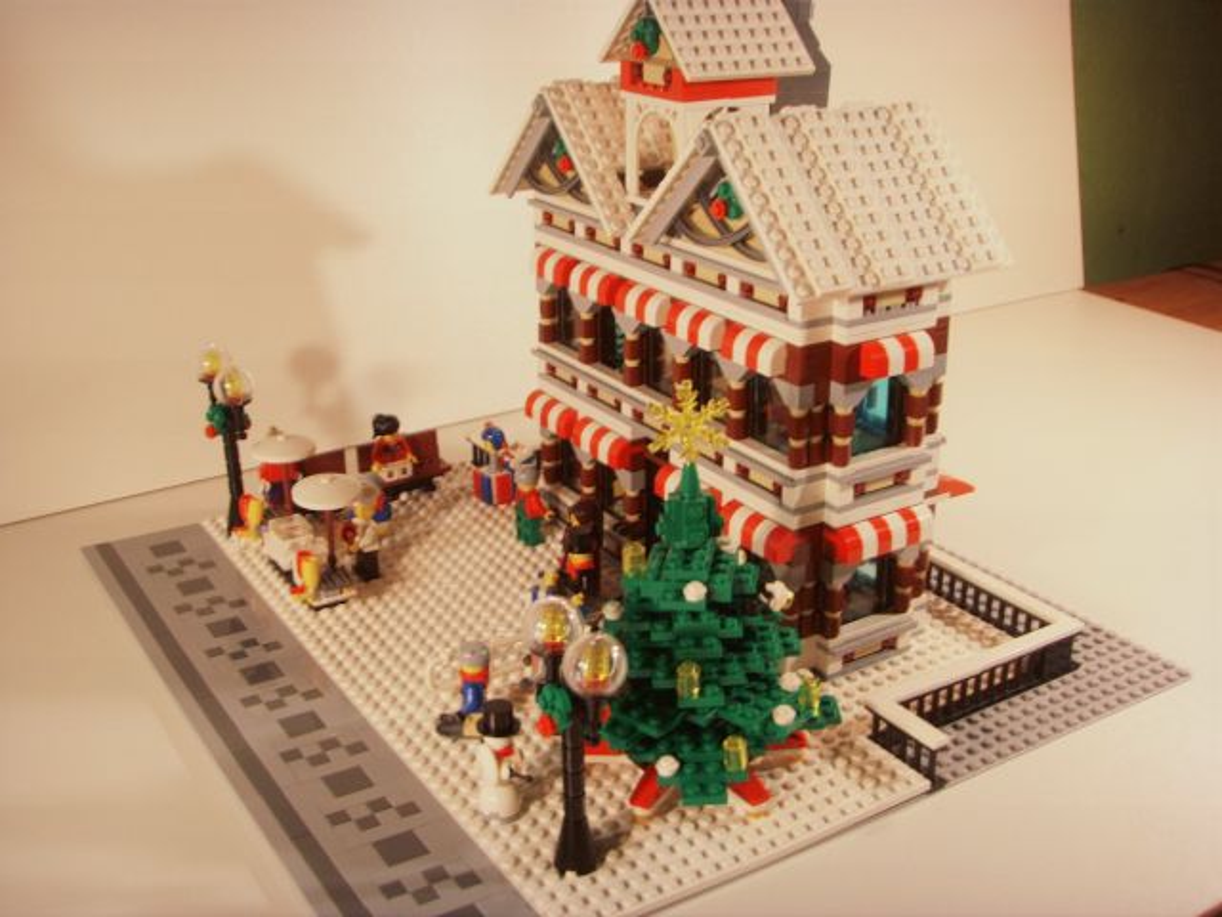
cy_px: 458
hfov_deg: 47.9
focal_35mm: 39
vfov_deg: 36.8
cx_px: 611
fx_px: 1377
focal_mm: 6.6
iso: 63
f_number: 3.5
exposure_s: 1/10
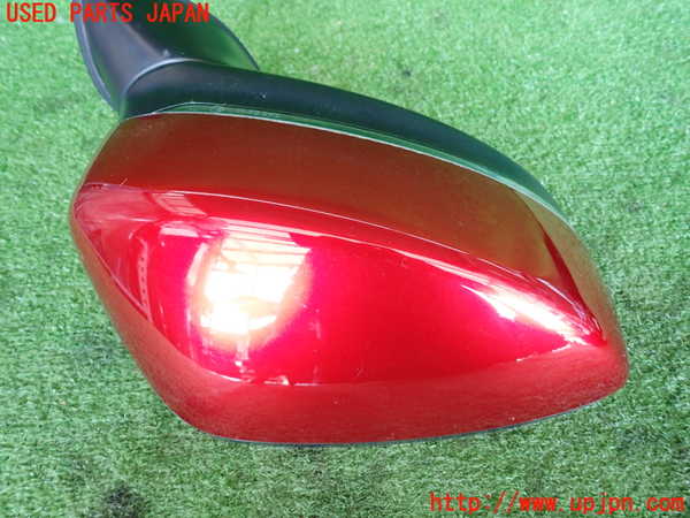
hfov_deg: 69.4
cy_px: 259
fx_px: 498
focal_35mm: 25
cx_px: 345
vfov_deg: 54.9
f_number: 2
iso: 200
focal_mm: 4.5
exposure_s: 1/30
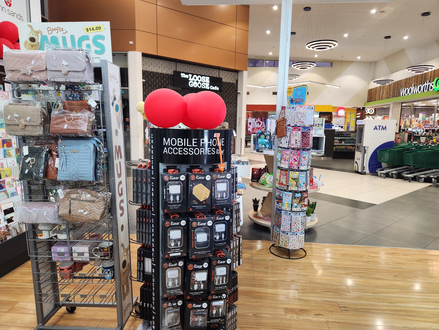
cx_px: 220
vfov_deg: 58.9
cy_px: 165
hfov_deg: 73.9
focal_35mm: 23
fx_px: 292
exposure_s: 1/100
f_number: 1.8
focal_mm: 5.4
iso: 250
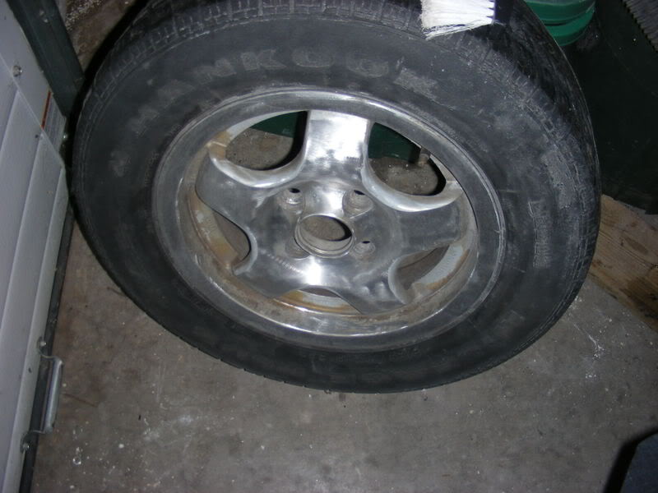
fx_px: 722
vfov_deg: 37.7
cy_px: 246
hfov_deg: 49.0
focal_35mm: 38
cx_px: 329
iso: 50
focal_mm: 6.3
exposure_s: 1/60
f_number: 3.5
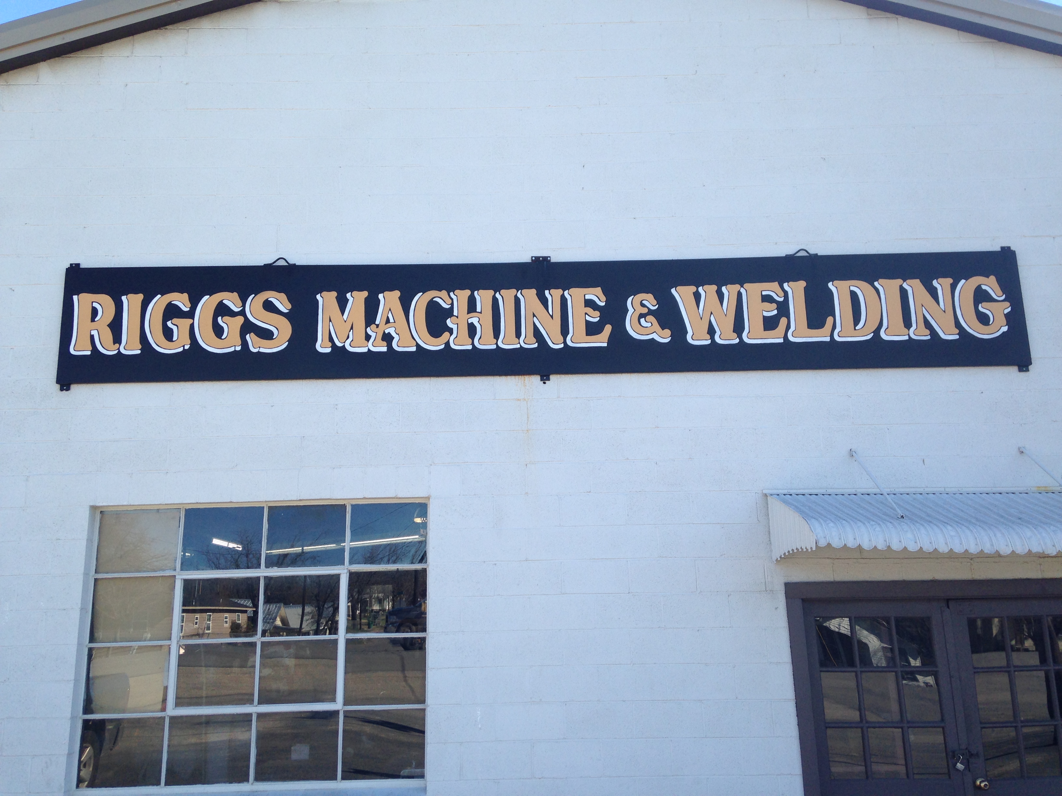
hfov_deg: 55.4
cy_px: 398
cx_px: 531
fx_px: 1012
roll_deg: +2.4
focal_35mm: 33
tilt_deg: +11.5
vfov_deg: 42.9
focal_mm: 4.12
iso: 50
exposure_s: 1/507
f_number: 2.4
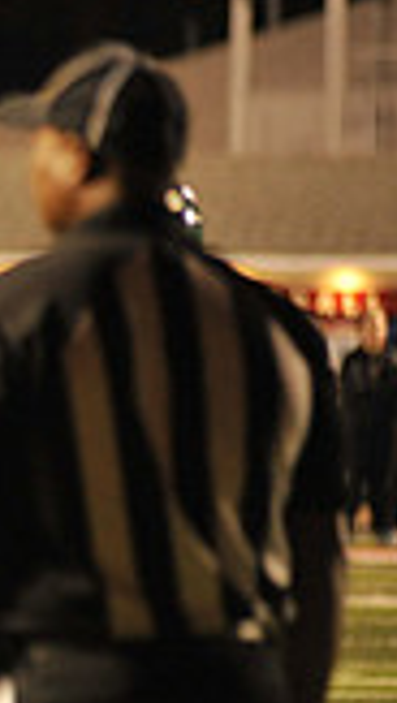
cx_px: -824
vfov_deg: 2.9
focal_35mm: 743
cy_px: 500
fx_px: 13869
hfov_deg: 1.6
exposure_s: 1/200
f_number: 2.8
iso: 2000
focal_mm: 200
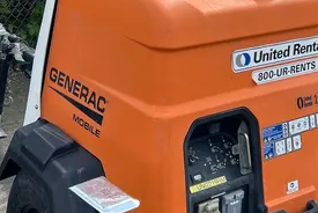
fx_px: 637
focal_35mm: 72
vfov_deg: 18.3
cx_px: 210
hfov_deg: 27.9
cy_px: -17
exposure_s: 1/1645
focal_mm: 5.7
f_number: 1.5
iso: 50
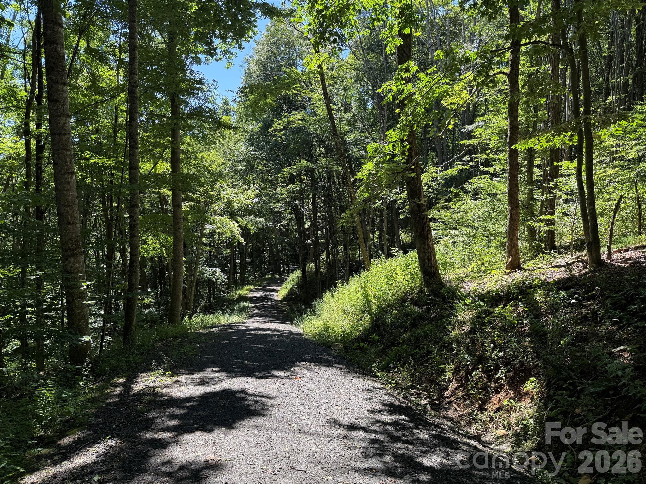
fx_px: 448
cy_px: 242
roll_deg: -1.5
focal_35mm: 24
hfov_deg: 71.6
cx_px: 323
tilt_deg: -3.7
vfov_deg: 56.8
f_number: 1.78
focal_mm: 6.76
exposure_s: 1/514
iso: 80
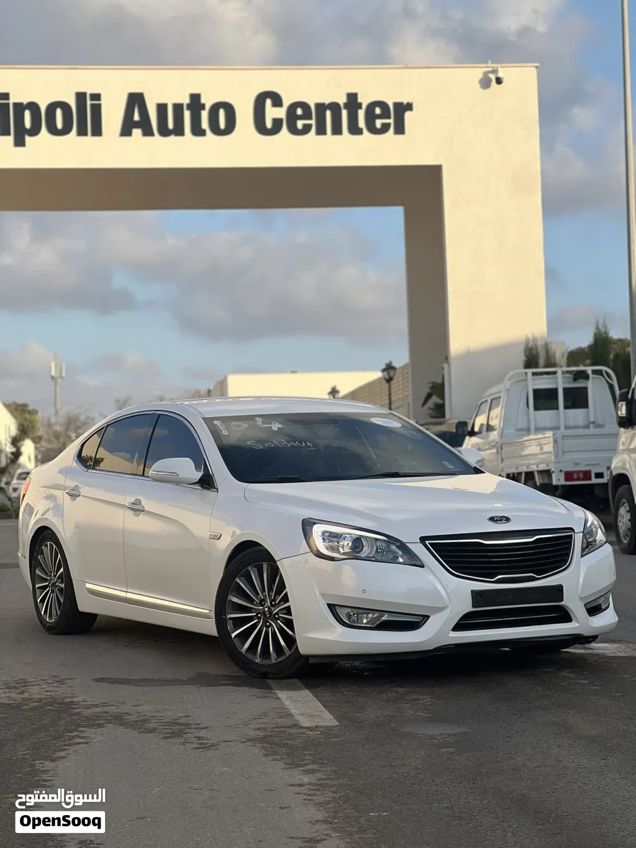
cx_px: 318
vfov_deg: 25.3
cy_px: 424
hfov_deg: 19.1
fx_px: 1886
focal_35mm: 77
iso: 32
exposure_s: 1/408
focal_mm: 9
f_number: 2.8
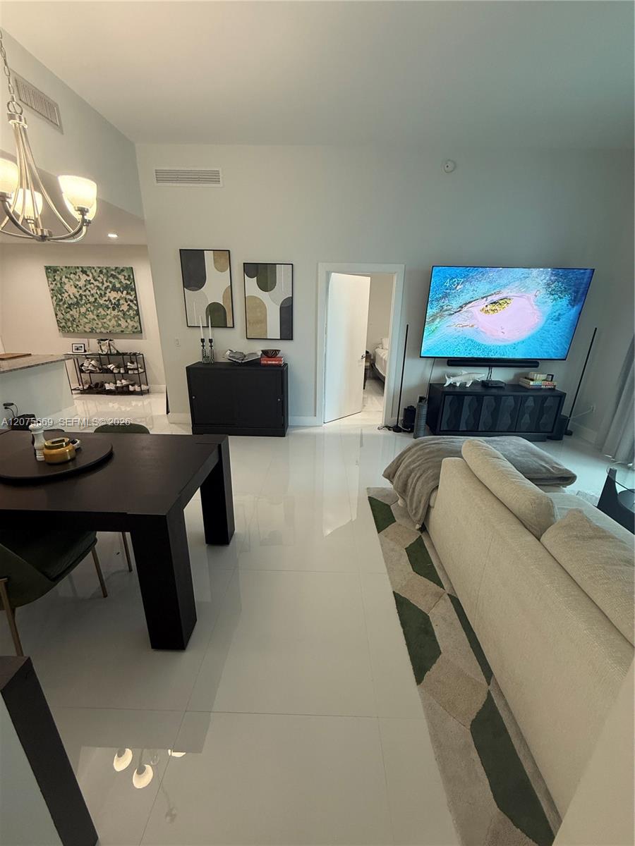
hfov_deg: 85.7
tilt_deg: -17.9
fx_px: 342
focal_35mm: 14
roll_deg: -0.8
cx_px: 318
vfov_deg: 102.1
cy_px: 423
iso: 200
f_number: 2.2
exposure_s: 1/60
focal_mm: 2.22
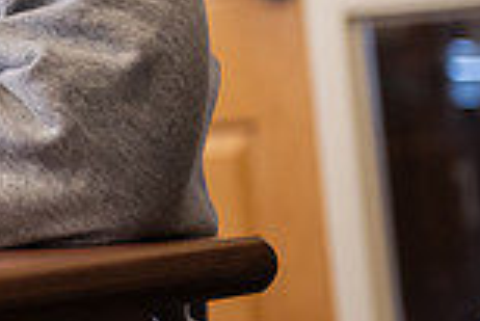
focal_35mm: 207
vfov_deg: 6.6
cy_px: -73
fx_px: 2763
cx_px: -402
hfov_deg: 9.4
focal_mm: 55
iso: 1000
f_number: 2.8
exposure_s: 1/200
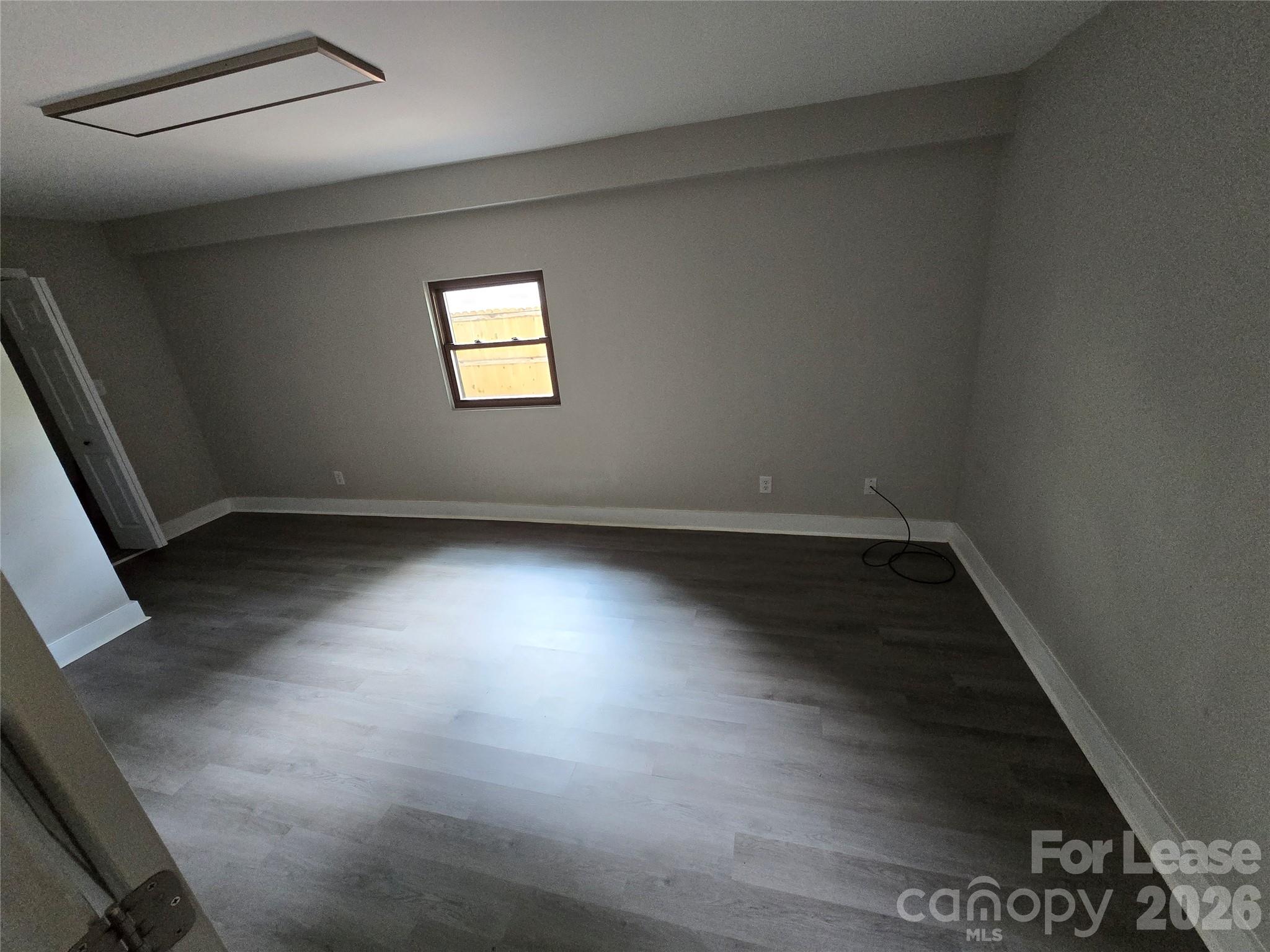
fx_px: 477
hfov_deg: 106.2
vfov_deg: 89.9
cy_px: 476
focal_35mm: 13
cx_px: 635
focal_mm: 2.2
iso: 500
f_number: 2.2
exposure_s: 1/60
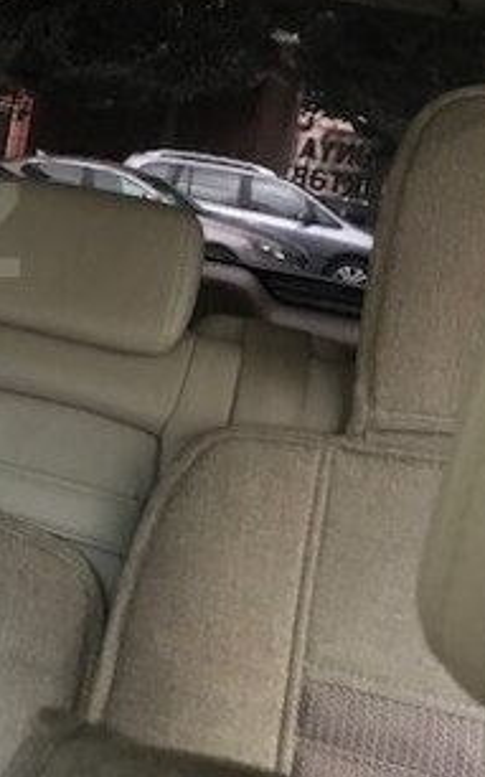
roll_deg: -7.8
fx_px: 1355
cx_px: -305
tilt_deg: -6.5
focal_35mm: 64
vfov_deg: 31.6
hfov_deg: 17.6
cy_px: 230
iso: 100
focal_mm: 3.99
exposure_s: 1/6
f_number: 1.8
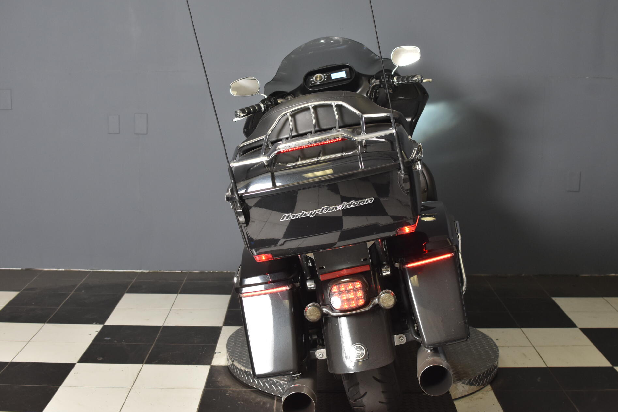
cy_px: 204
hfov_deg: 35.9
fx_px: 953
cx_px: 321
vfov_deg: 24.4
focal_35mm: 56
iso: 800
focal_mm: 35
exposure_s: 1/160
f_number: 4.5
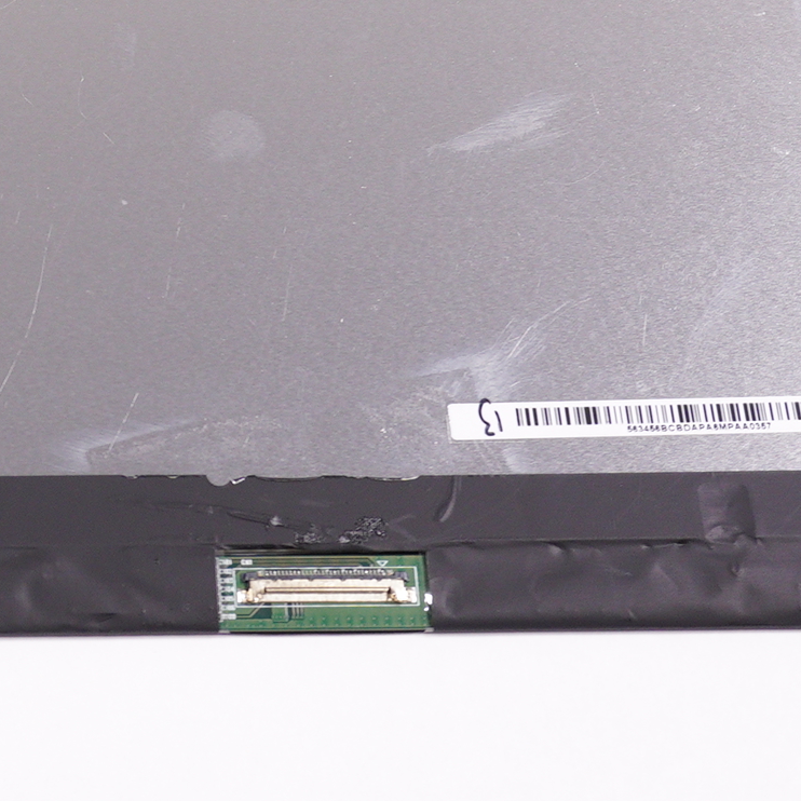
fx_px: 3108
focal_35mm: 119
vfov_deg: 14.4
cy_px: -73
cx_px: -169
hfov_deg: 14.2
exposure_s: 1/200
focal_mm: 23
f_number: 5.6
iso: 500
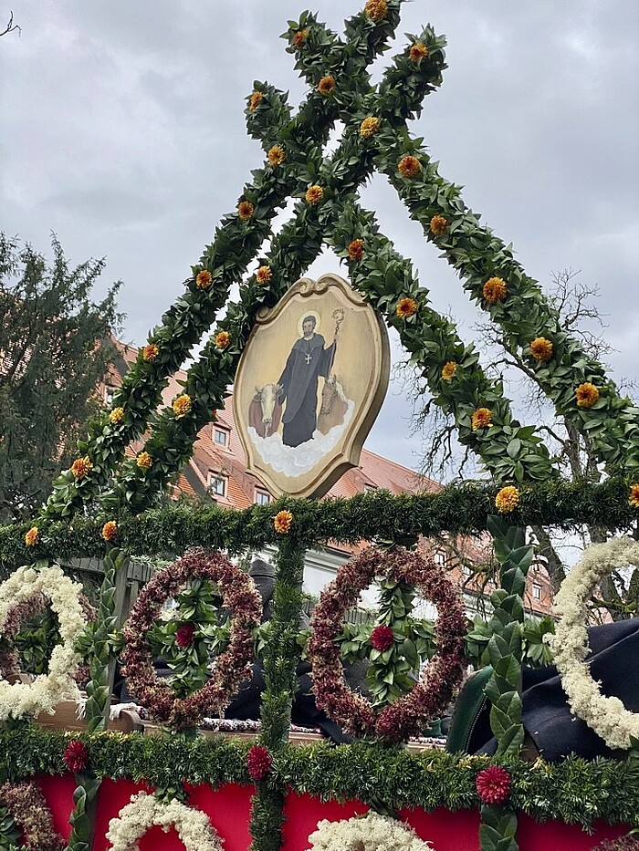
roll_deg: -2.7
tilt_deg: +15.8
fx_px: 1280
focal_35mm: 52
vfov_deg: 36.8
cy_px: 426
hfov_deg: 28.0
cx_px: 320
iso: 20
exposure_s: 1/978
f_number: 2
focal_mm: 6
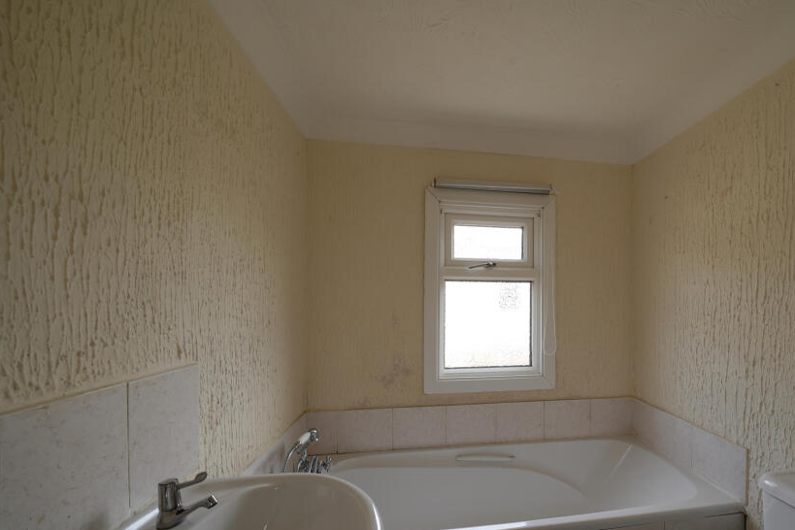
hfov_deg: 99.0
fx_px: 331
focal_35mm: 15
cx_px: 479
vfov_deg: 76.7
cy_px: 309
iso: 400
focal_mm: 12
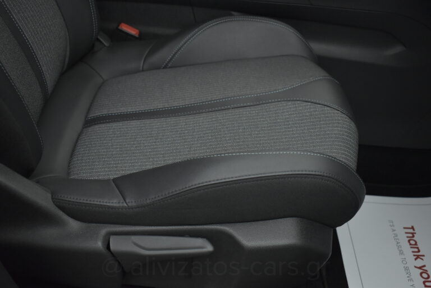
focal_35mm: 40
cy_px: 144
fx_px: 485
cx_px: 216
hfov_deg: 47.9
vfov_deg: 33.1
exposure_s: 1/100
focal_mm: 27
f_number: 4
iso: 1600
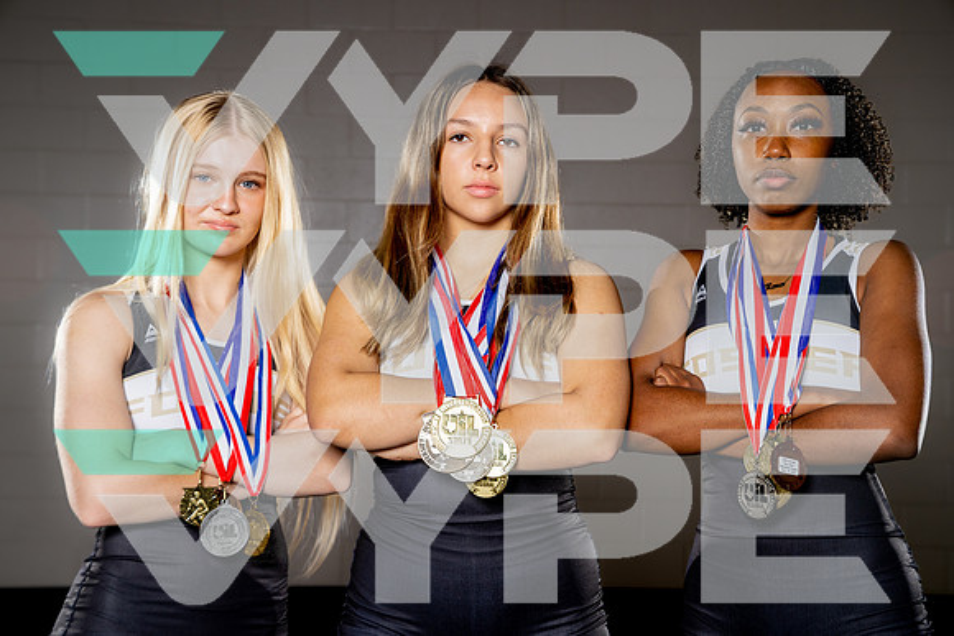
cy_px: 318
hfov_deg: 33.9
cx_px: 477
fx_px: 1564
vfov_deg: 23.0
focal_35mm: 59
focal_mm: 59
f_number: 5.6
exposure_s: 1/250
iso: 320
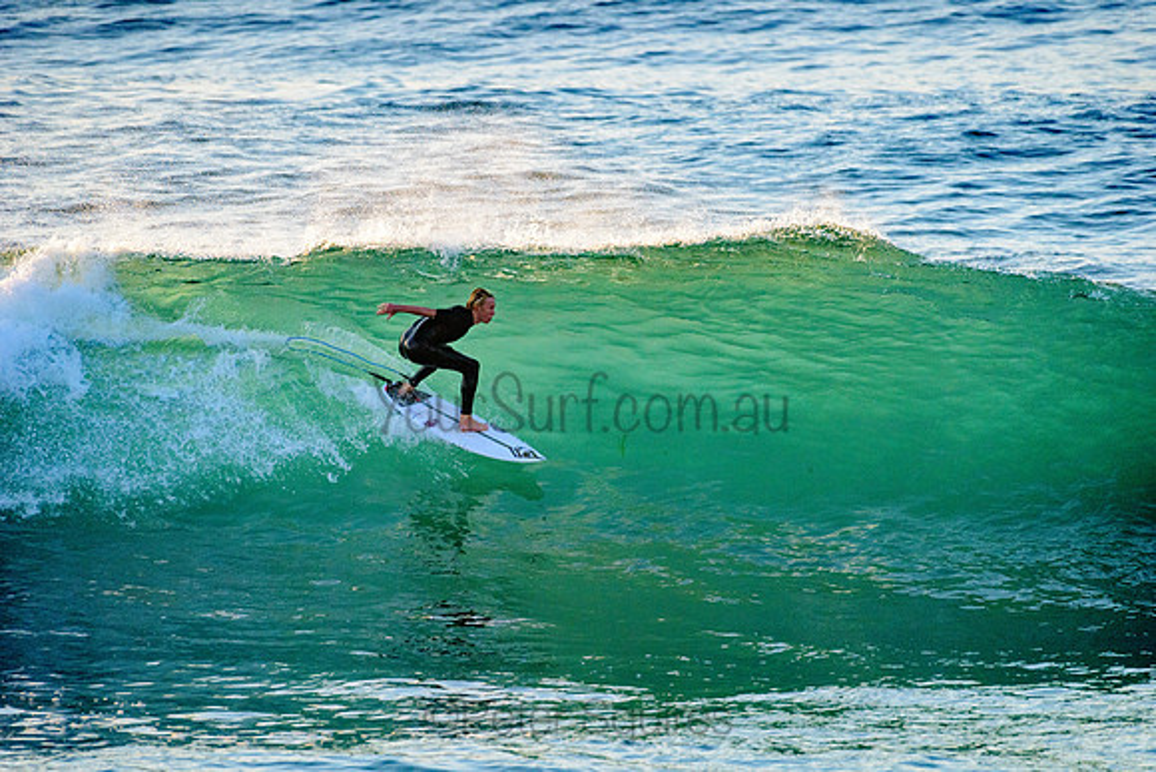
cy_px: 386
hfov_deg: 4.1
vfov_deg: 2.8
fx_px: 16059
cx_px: 578
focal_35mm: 500
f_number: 5.6
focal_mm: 500
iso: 800
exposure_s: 1/2000
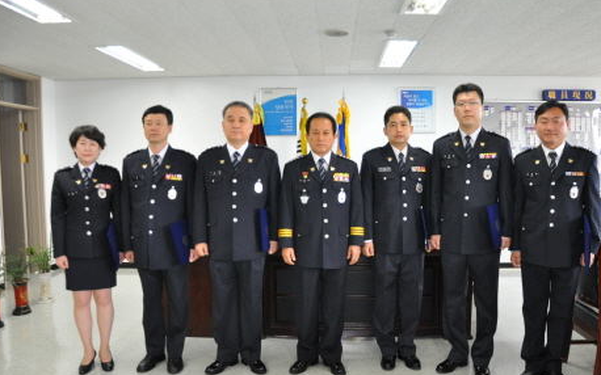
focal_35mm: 30
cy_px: 199
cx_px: 321
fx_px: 491
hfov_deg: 62.8
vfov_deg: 41.8
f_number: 3.5
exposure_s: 1/100
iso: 800
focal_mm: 18
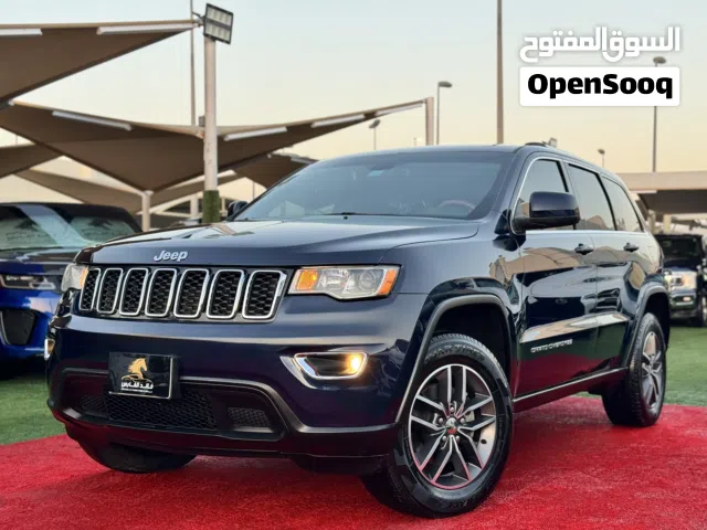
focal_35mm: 48
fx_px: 980
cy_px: 265
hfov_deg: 39.7
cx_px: 354
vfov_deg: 30.3
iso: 80
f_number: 1.78
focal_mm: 6.76
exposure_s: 1/133
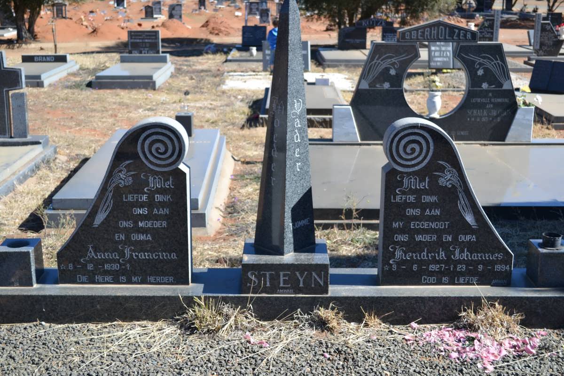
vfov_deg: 28.1
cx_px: 282
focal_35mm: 48
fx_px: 752
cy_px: 188
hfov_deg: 41.1
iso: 160
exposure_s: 1/125
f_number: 5.6
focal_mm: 32
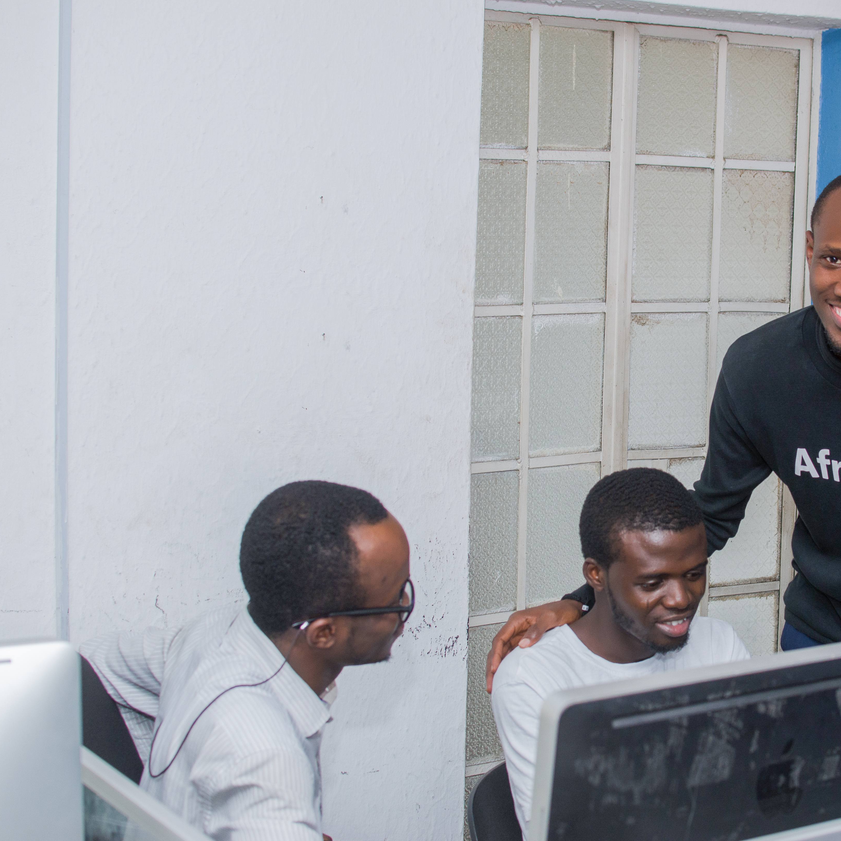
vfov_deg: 25.5
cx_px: 624
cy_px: 423
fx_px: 1859
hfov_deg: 25.2
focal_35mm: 68
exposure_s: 1/125
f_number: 4.5
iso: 320
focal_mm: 35
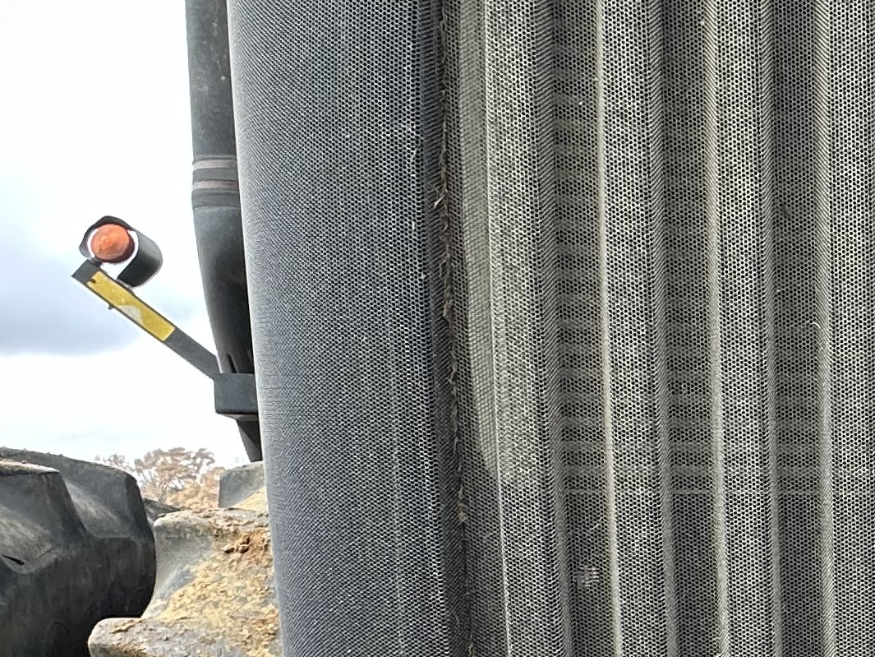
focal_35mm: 53
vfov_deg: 25.9
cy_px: 686
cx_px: 1123
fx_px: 1340
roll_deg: +1.1
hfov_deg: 29.5
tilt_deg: -4.9
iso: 40
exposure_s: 1/129
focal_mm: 2.22
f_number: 2.2
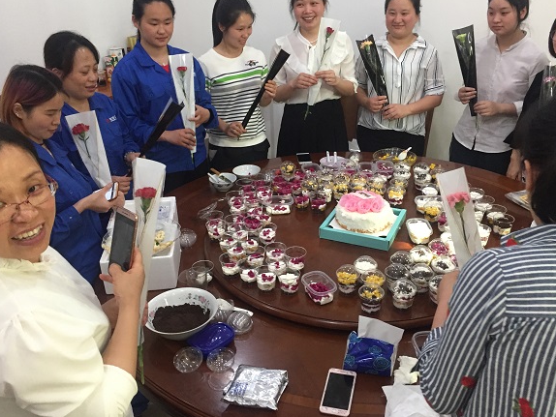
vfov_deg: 43.0
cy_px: 201
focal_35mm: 33
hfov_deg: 55.3
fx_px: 530
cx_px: 291
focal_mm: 4.15
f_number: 2.2
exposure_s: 1/33
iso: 200
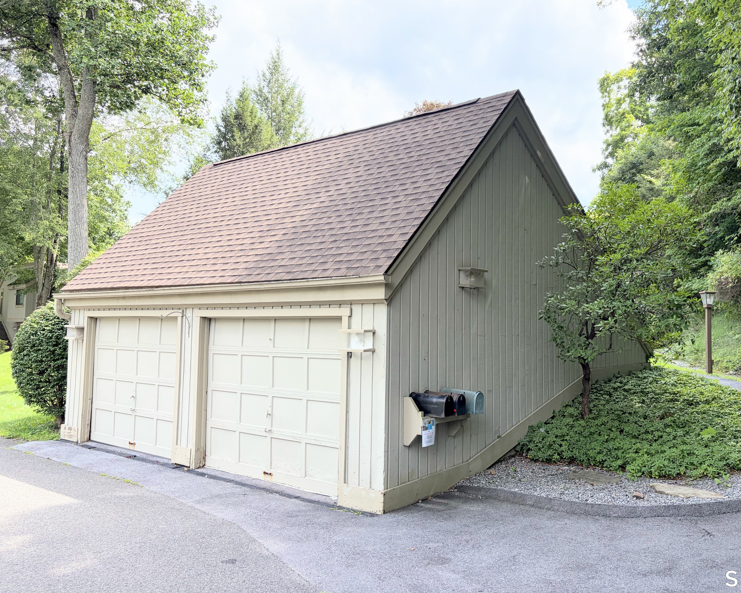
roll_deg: +0.1
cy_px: 265
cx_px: 418
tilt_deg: +4.7
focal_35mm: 30
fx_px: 658
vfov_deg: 48.4
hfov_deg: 58.6
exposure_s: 1/1016
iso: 64
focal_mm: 5.96
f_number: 1.6
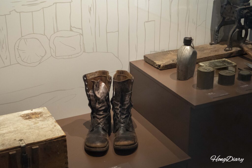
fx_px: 420
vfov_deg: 22.6
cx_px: 126
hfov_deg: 33.4
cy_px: 84
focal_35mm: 60
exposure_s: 1/160
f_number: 5.6
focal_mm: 60
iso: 10000
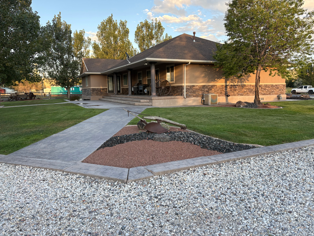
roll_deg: +0.4
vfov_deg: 53.1
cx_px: 157
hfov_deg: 67.3
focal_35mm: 26
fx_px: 236
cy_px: 118
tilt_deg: -6.3
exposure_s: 1/307
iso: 64
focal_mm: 5.96
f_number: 1.6
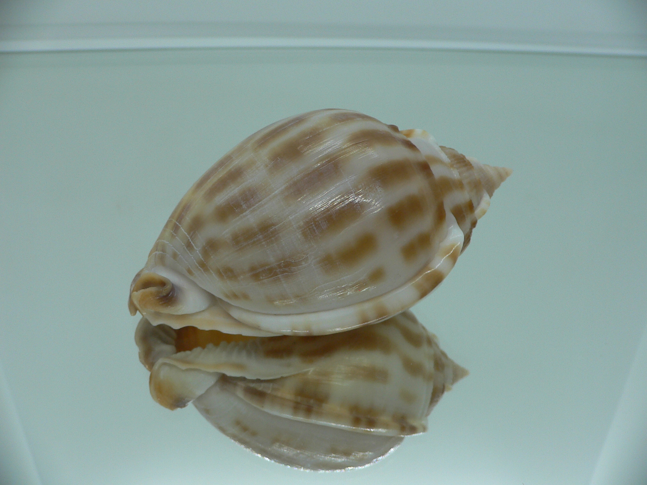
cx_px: 324
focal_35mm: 35
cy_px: 242
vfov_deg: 40.7
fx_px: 654
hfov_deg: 52.6
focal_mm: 4.6
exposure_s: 1/60
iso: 80
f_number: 2.8
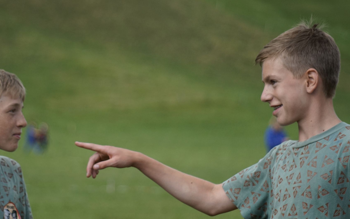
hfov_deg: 10.0
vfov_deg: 6.3
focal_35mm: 209
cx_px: 155
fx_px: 1994
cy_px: 97
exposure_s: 1/2000
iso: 640
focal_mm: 120
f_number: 5
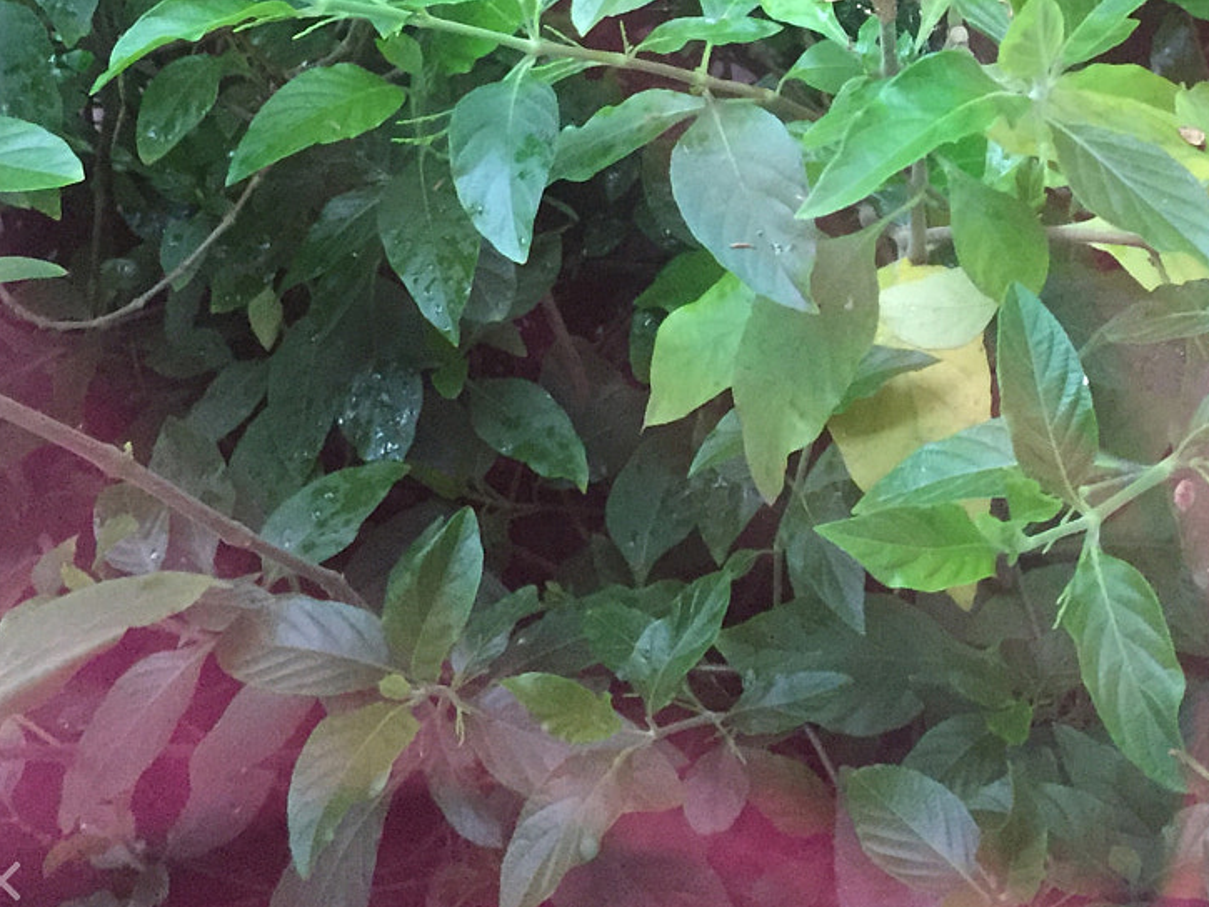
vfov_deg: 22.5
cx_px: 941
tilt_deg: -57.5
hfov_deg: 29.7
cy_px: 118
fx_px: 2236
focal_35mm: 64
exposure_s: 1/30
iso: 250
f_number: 2.2
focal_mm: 4.15
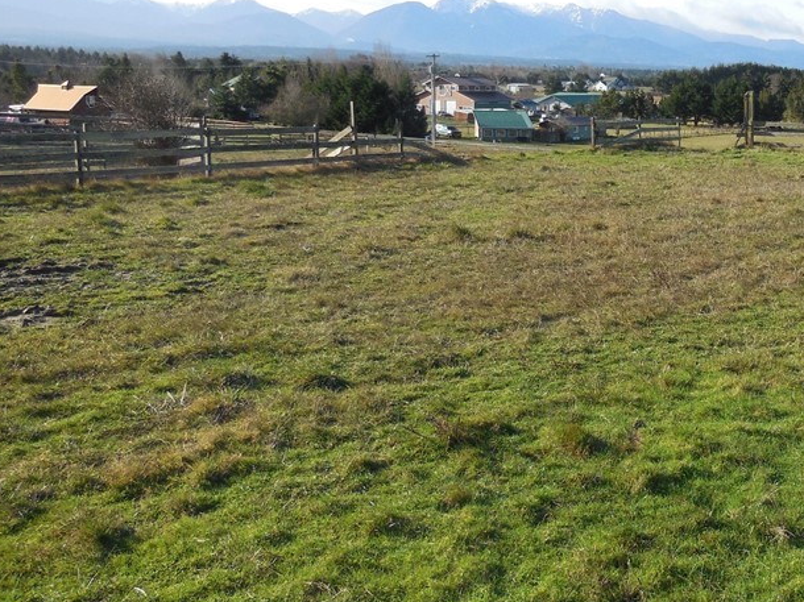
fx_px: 975
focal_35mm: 42
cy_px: 213
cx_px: 656
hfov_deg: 42.6
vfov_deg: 34.1
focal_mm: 4.5
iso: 125
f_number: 3.1
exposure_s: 1/800
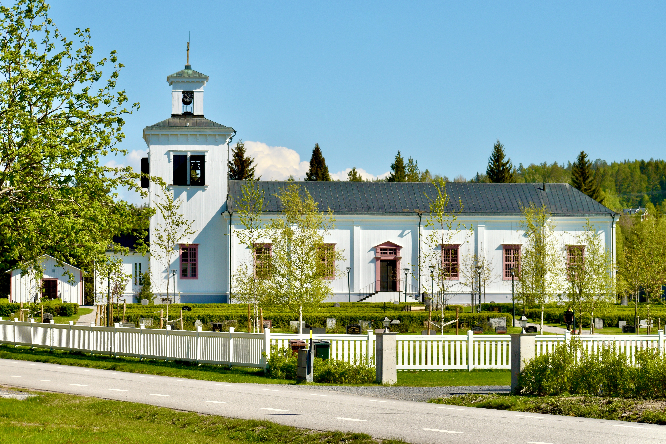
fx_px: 1942
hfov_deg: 19.5
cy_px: 222
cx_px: 333
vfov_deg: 13.0
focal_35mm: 105
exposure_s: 1/1250
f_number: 8
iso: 200
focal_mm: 70
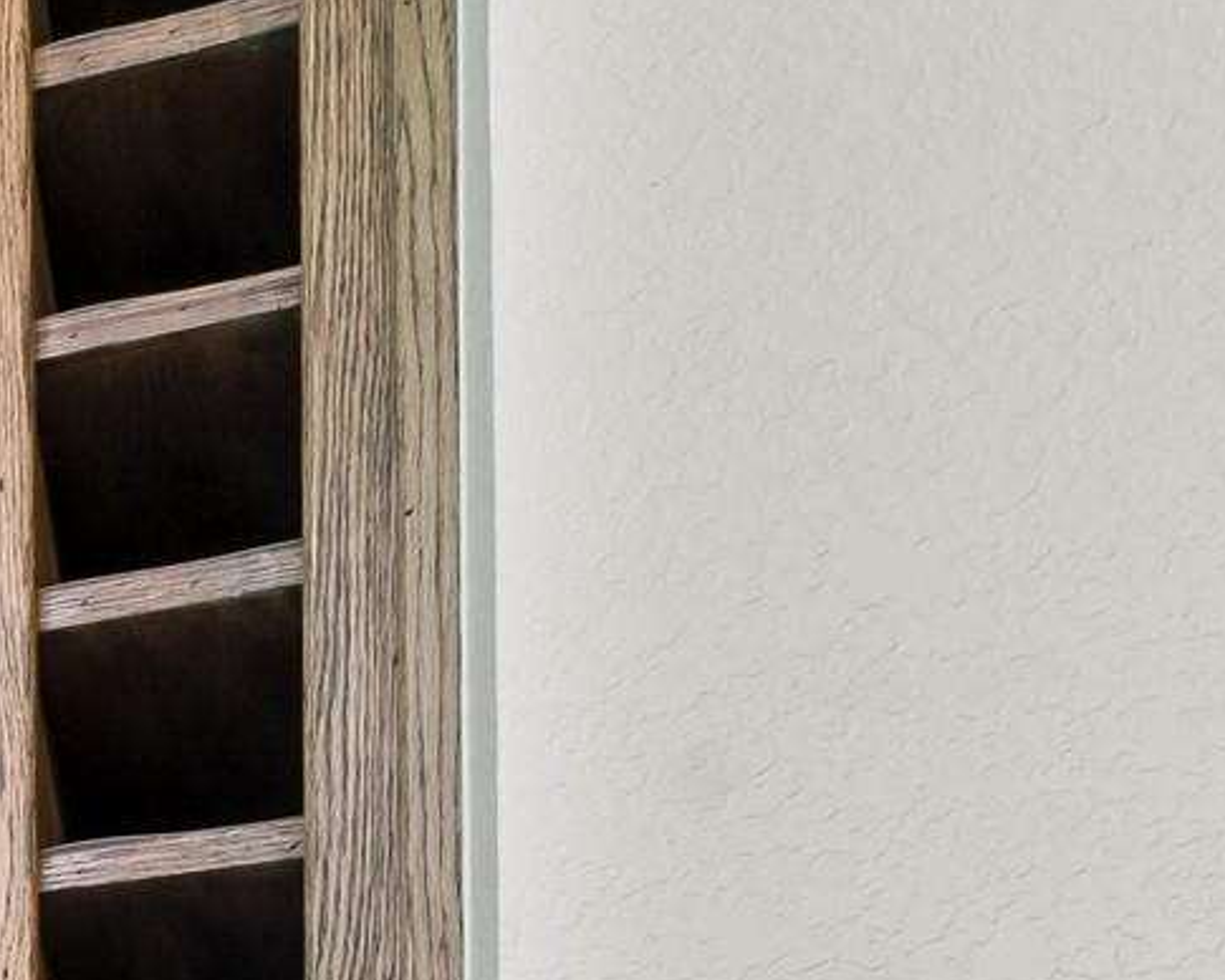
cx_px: -712
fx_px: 2284
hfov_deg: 23.0
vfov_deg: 18.9
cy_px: 1735
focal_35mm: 63
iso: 100
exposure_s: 1/2
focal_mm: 10
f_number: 9
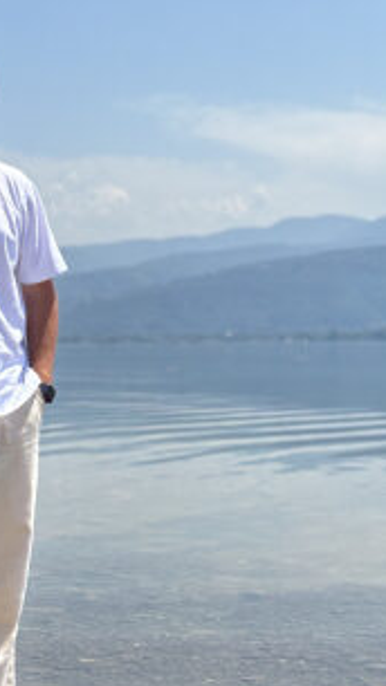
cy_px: 265
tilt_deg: +1.2
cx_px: 72
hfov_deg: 16.2
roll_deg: +0.3
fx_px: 1347
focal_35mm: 74
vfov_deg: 28.5
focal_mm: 5.96
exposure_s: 1/4854
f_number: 1.6
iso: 40
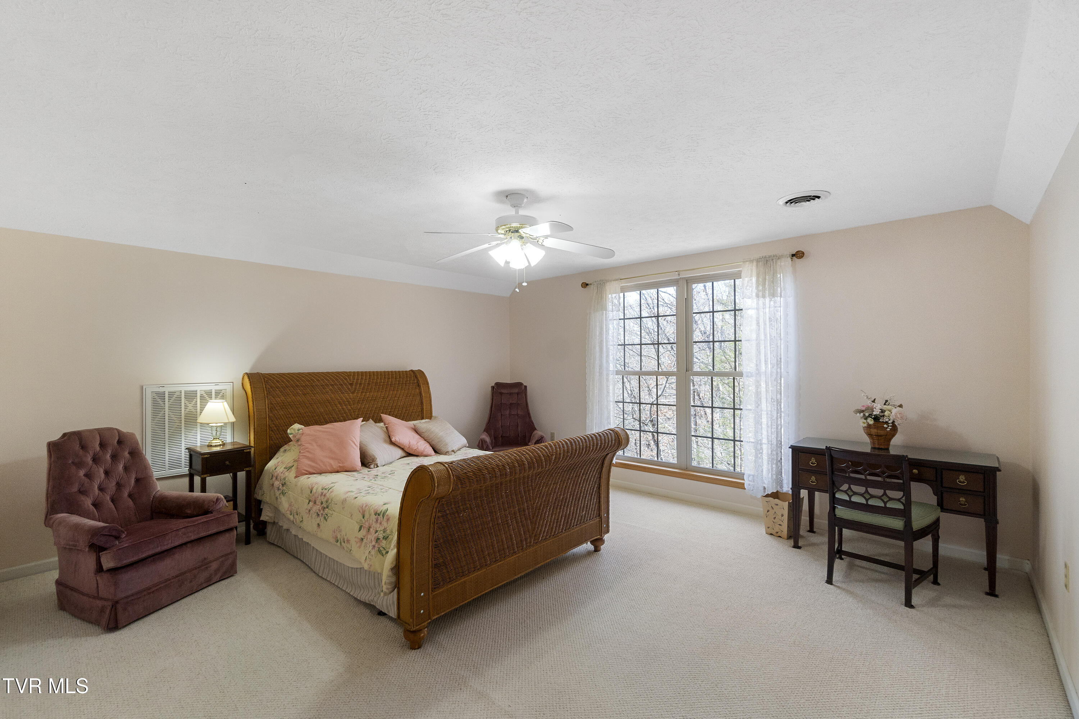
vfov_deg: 77.3
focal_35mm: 15
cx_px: 540
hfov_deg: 100.4
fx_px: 450
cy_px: 360
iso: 400
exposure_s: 1/30
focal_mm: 10
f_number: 8
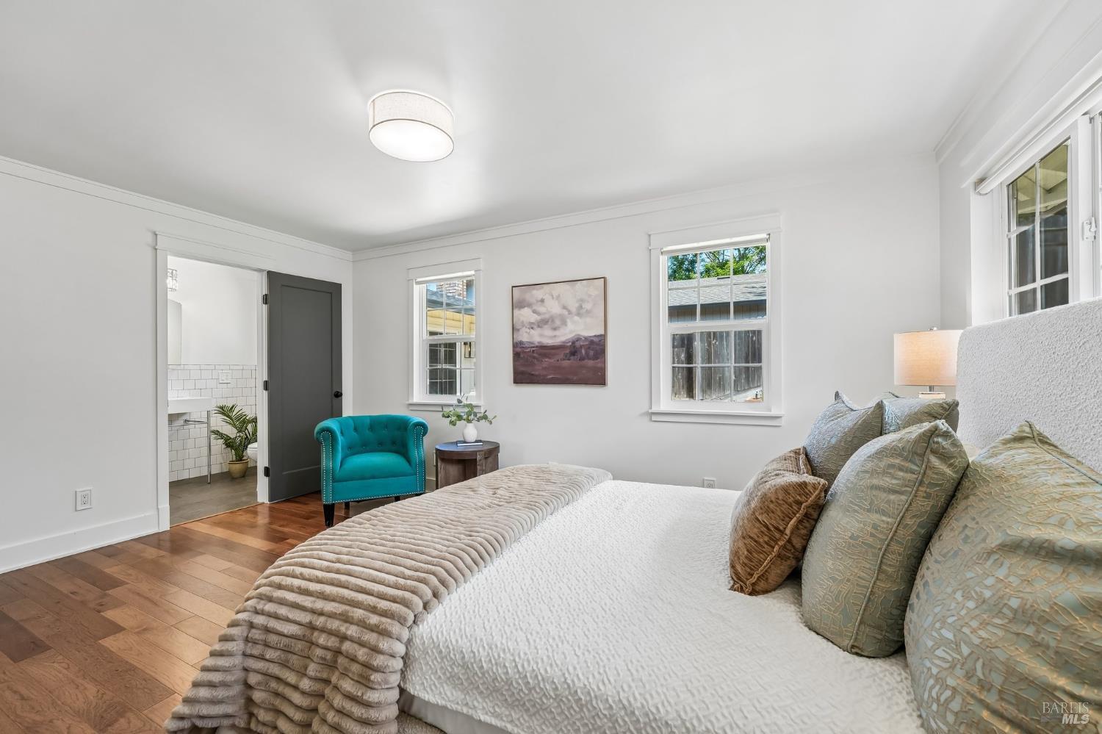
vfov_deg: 81.2
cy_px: 367
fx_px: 428
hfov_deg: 104.3
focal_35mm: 14
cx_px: 551
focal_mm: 14
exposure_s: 1/40
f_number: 8
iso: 640
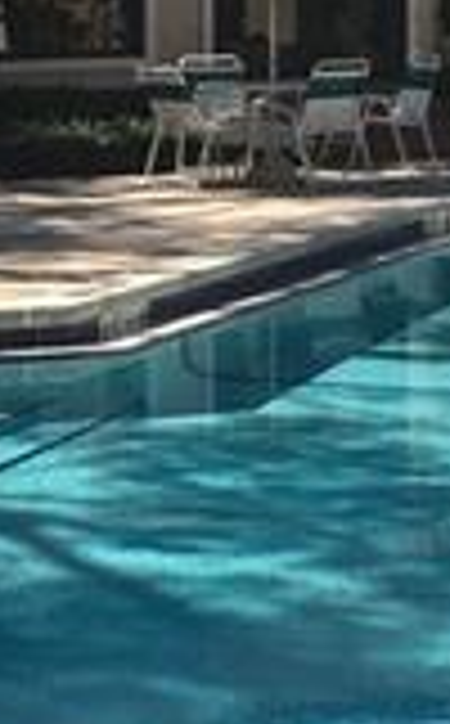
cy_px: 126
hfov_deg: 8.8
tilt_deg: -3.2
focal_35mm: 147
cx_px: -54
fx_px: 2897
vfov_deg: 14.2
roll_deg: +0.4
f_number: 2.2
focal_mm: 4.15
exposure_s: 1/1451
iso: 25
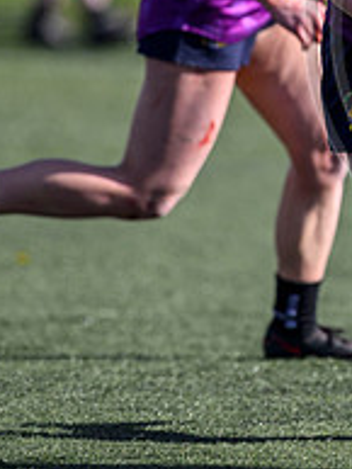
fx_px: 18243
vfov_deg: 1.5
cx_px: 491
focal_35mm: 1347
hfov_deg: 1.1
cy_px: 47
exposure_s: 1/2000
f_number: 3.2
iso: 200
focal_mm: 400
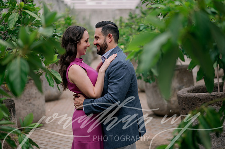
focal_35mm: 56
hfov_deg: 35.5
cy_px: 74
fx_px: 351
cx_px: 112
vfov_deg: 24.1
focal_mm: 50
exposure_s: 1/320
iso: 80
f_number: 2
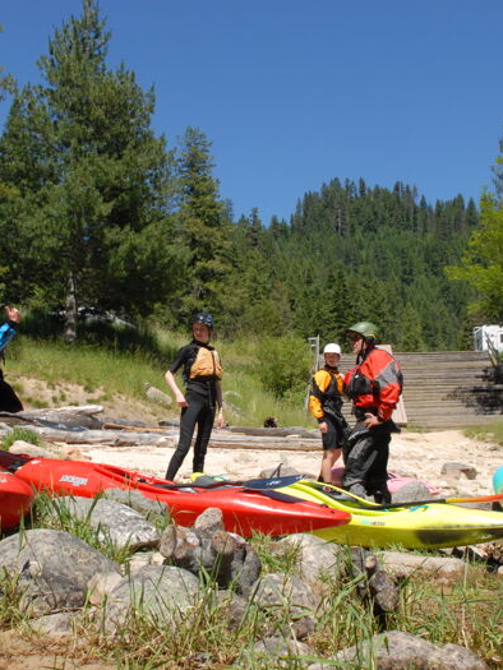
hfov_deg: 32.9
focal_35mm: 44
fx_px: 852
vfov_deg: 42.9
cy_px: 334
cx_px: 222
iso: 200
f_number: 9
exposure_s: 1/200
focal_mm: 20
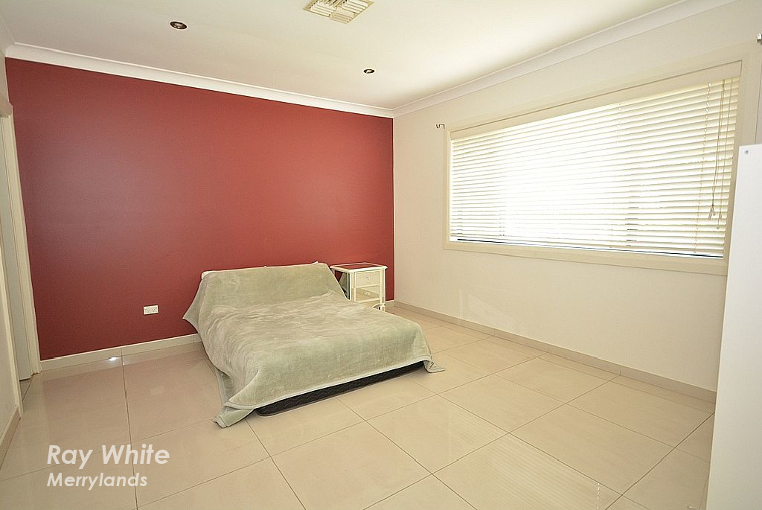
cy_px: 255
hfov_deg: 100.3
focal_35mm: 15
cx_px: 381
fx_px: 318
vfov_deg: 77.5
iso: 220
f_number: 4
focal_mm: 10
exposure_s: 1/60
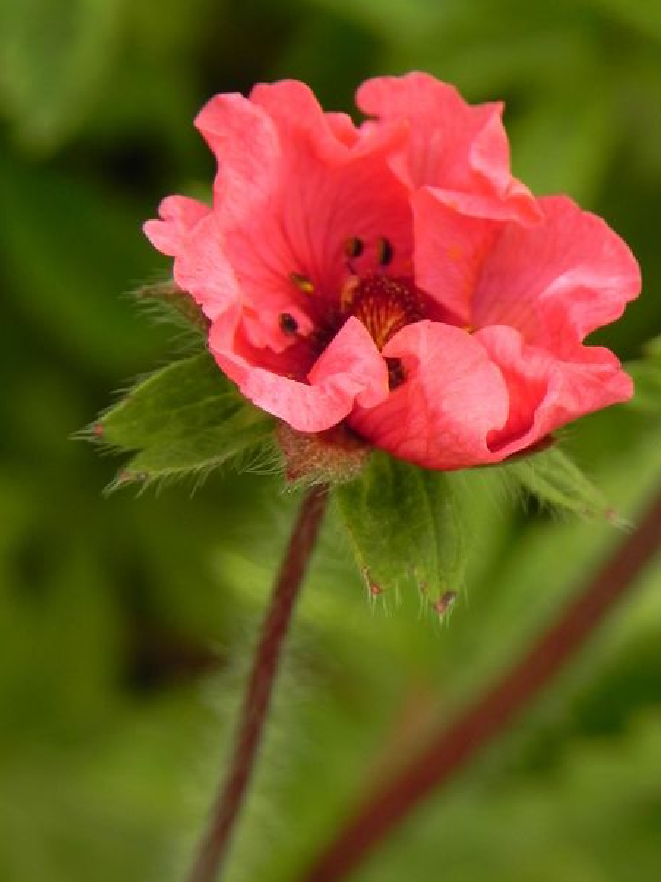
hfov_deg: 7.8
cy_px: 325
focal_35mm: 191
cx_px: 412
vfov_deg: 10.4
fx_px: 4865
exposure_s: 1/400
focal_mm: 25.7
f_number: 5
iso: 160
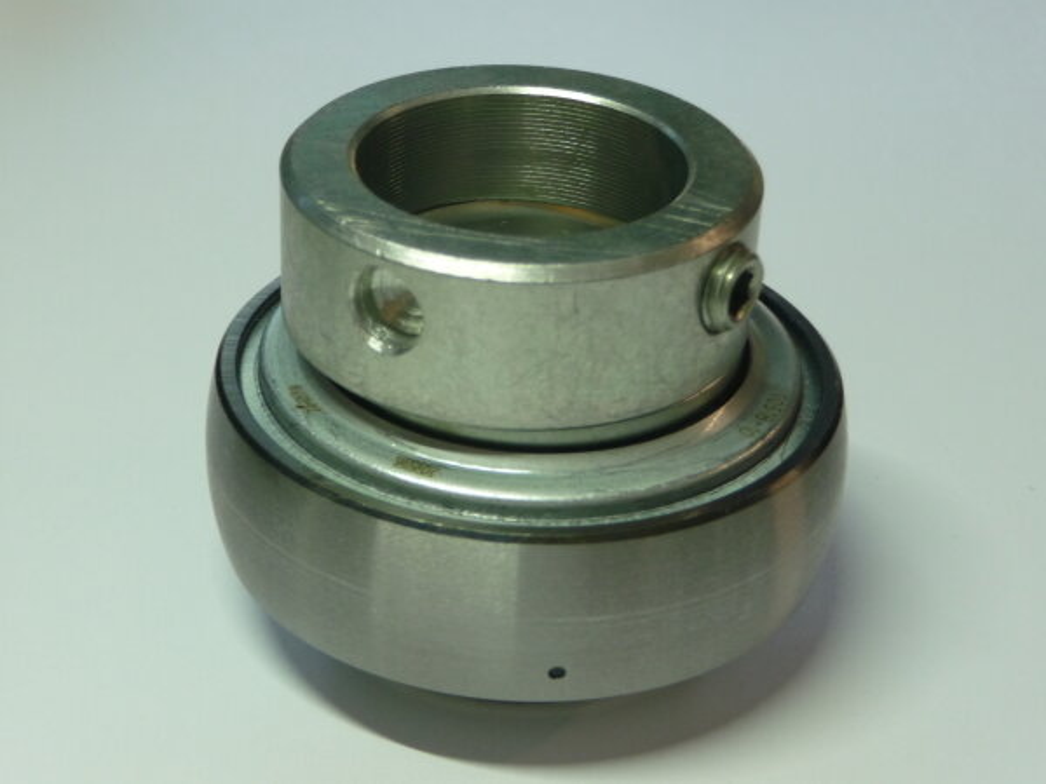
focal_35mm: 72
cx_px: 523
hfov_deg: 27.0
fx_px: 2176
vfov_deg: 20.4
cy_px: 392
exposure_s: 1/40
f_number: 4.6
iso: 160
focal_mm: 12.2
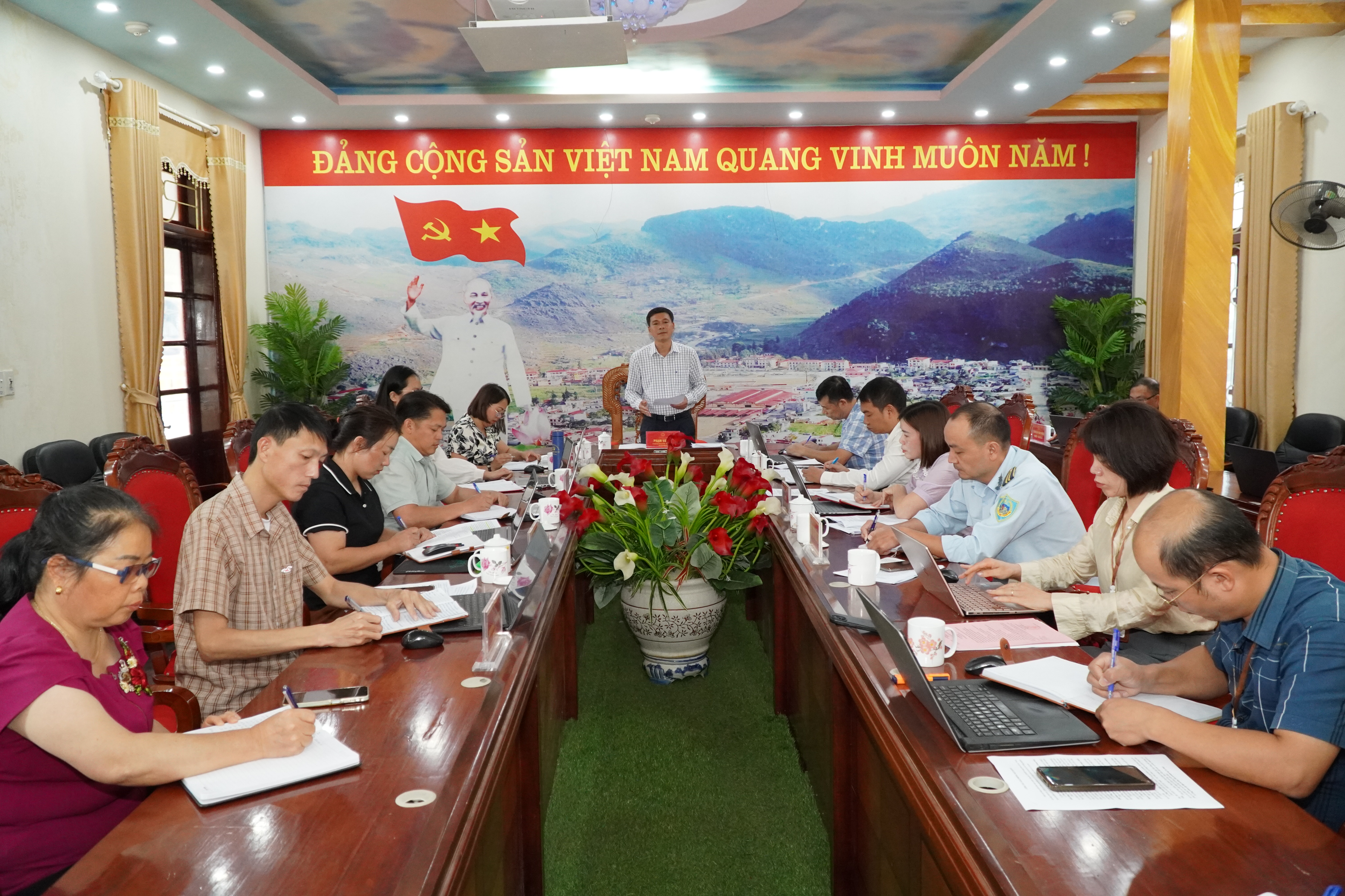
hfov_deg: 67.4
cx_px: 672
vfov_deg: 47.9
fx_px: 1009
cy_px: 448
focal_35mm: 27
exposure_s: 1/160
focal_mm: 18
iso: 2500
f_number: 4
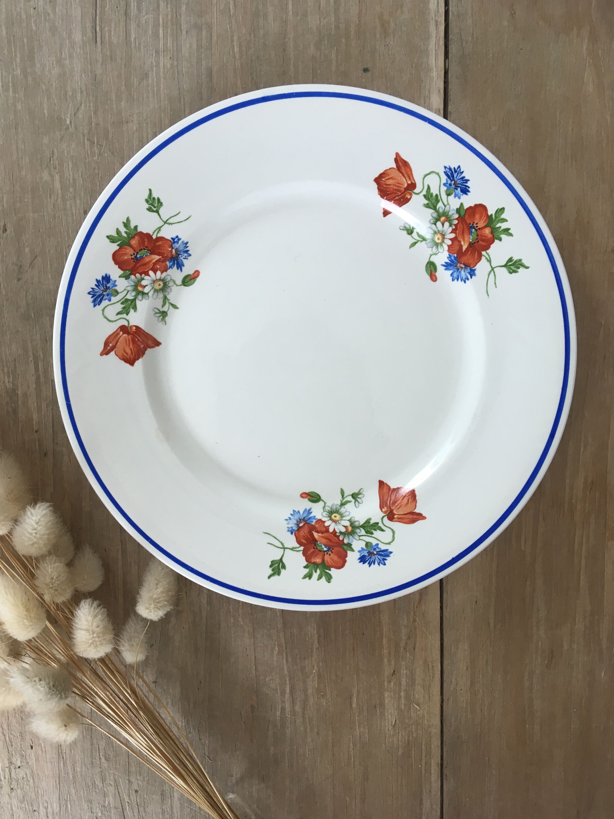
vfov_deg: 61.7
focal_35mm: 29
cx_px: 307
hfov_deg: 48.2
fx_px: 686
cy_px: 410
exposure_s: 1/33
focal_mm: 4.15
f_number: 2.2
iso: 25
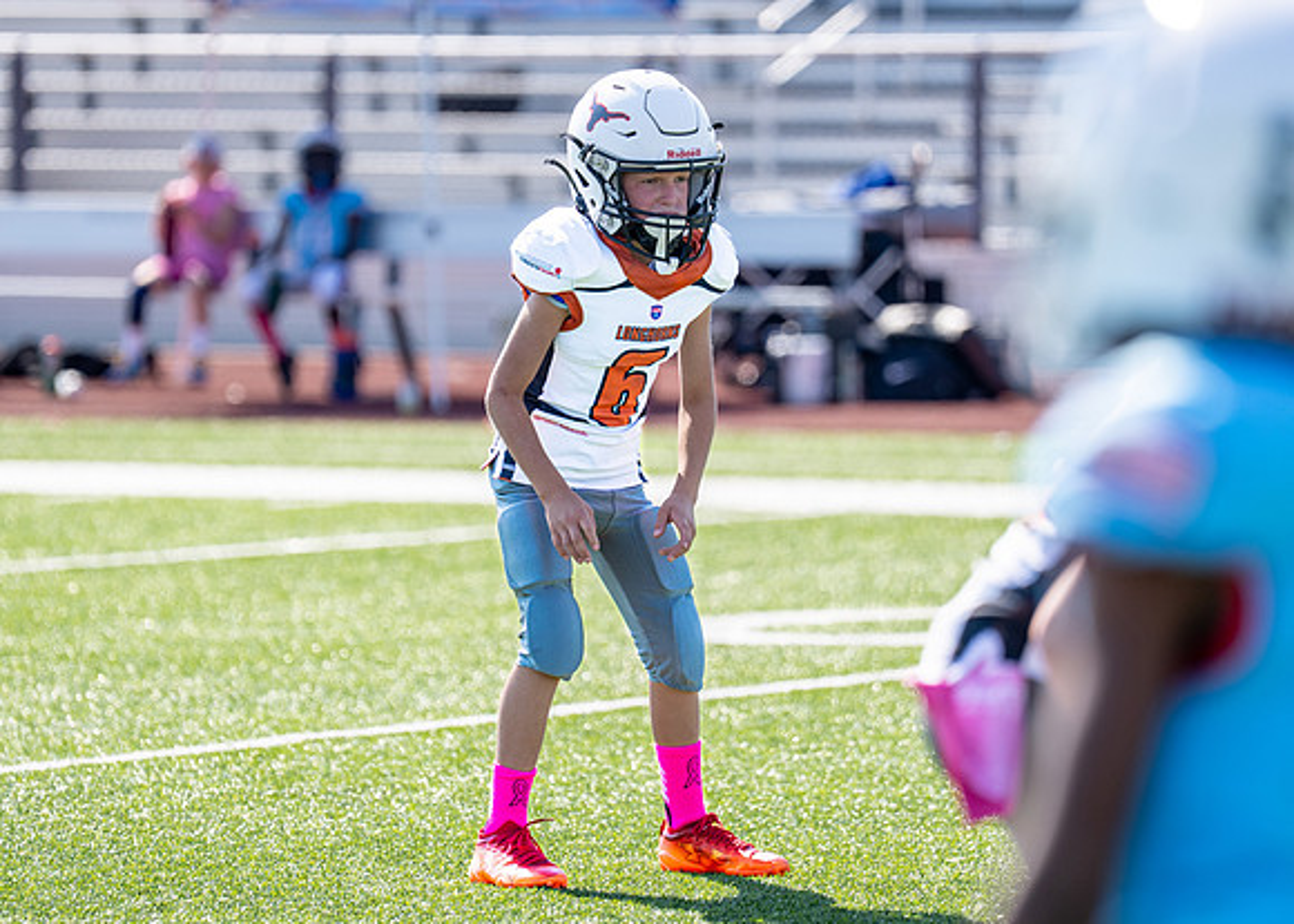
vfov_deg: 5.2
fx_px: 10248
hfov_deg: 7.2
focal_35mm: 279
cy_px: 401
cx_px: 592
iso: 100
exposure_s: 1/1600
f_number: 2.8
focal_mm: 180
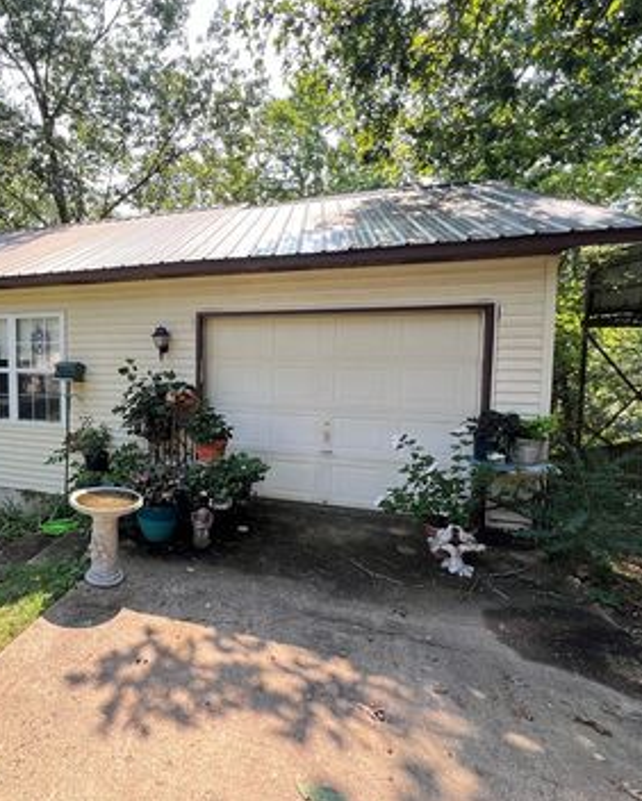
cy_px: 381
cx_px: 137
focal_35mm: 18
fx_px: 427
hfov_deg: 67.5
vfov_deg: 86.3
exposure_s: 1/139
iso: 32
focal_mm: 1.57
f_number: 1.8
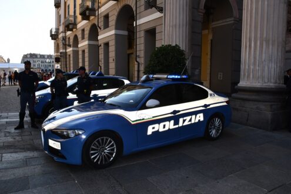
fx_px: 218
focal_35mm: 27
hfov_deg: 67.4
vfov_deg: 47.9
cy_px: 97
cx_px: 146
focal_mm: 18
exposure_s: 1/250
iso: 800
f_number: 14
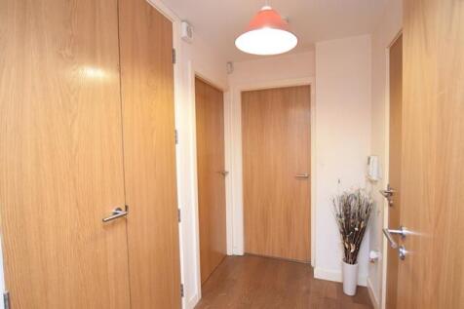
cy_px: 154
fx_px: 222
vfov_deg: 69.6
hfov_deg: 92.5
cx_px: 232
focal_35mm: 17
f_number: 3.5
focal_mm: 11.5
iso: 900
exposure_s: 1/60
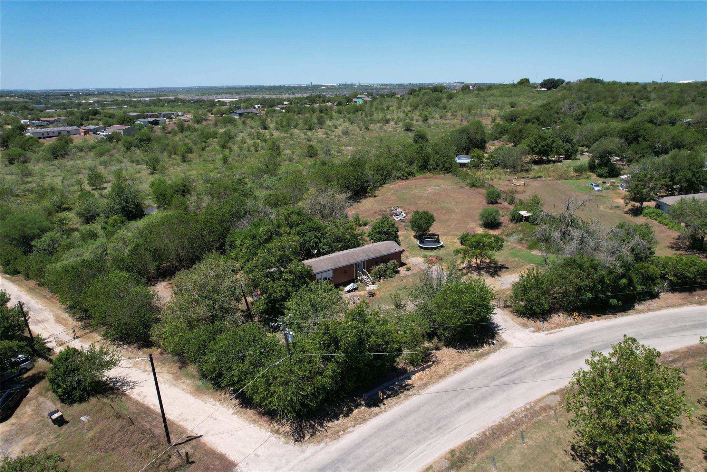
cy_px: 236
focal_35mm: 22
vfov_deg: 57.2
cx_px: 354
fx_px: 432
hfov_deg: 78.6
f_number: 2.8
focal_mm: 8.38
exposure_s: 1/1600
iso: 100
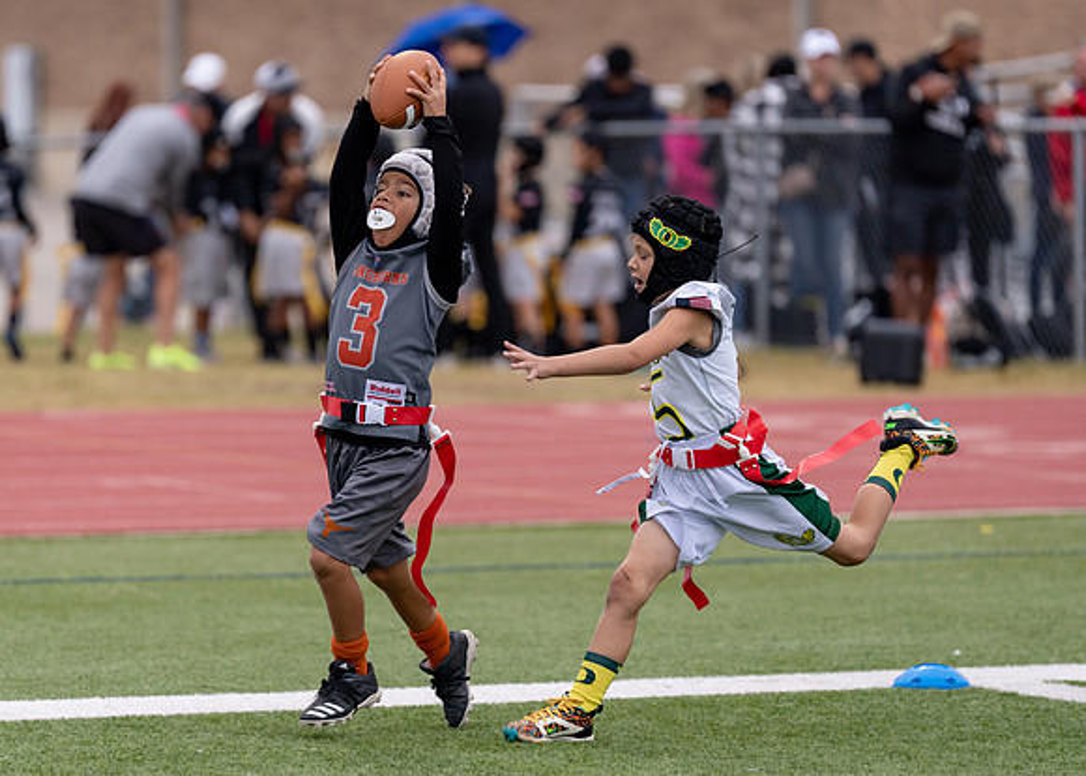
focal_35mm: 253
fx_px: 7815
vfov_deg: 5.7
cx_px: 382
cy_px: 450
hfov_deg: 7.9
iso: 400
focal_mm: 200
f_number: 3.2
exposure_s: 1/1000
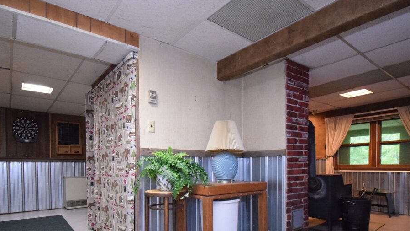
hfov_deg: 83.8
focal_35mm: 21
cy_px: 172
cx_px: 206
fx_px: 228
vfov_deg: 51.4
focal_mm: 10
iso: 6400
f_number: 4.5
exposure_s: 1/50
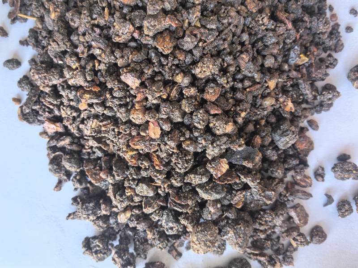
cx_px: 179
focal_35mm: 27
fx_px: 279
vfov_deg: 51.4
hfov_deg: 65.3
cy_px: 134
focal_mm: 5.75
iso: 125
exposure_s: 1/100
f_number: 2
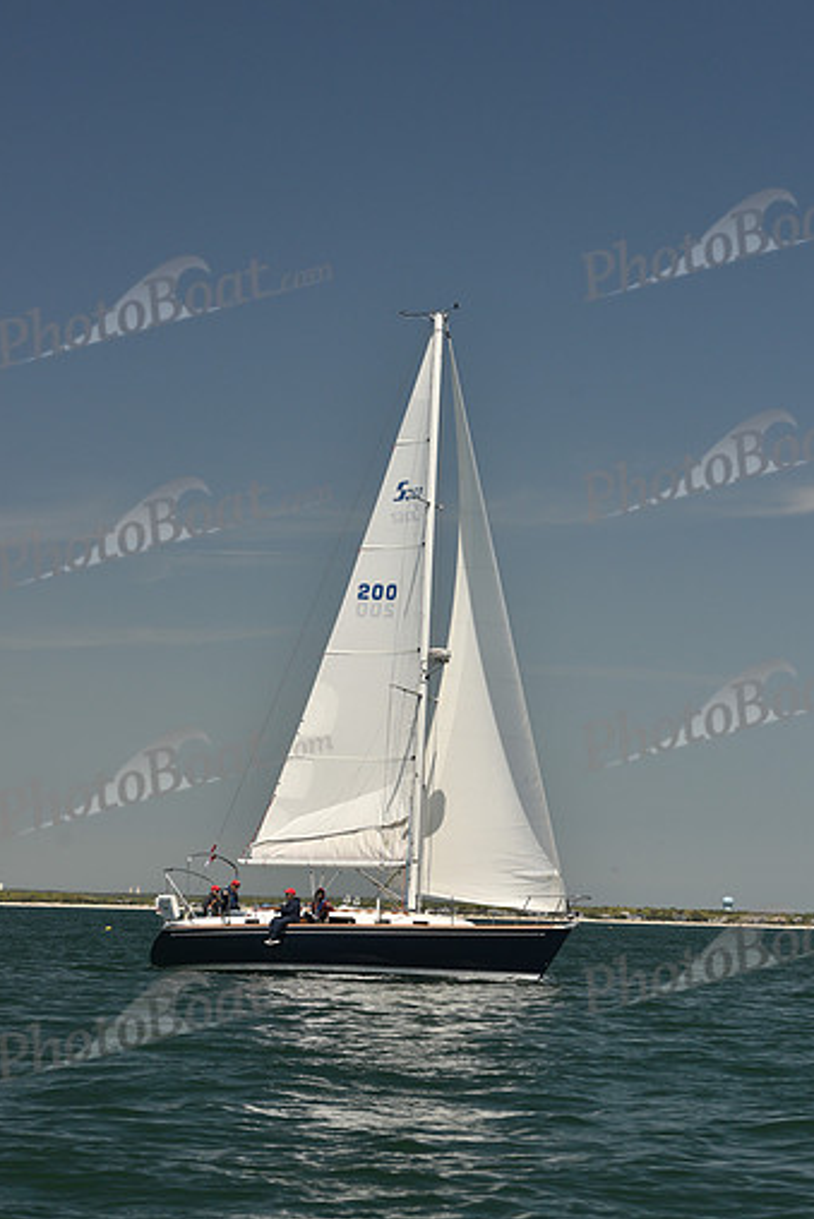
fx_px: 3559
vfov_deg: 19.5
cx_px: 457
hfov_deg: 13.0
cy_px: 619
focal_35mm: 105
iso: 250
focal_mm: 92
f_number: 6.3
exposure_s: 1/800
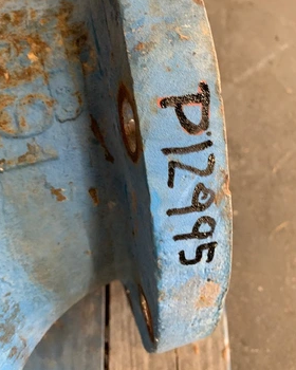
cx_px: 155
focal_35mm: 29
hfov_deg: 50.0
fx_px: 318
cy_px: 161
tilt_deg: -66.8
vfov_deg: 60.2
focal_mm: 4.25
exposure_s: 1/30
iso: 400
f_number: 1.8
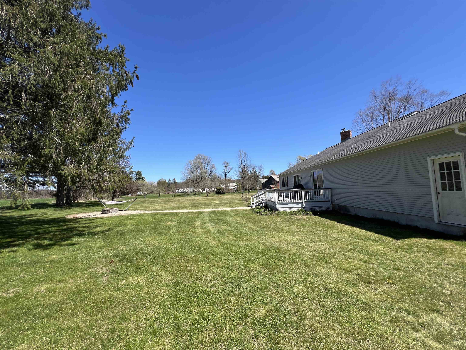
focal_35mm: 13
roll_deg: +3.8
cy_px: 175
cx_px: 233
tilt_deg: +5.4
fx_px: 175
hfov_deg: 106.2
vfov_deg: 89.9
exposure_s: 1/1429
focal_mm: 1.57
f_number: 1.8
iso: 32
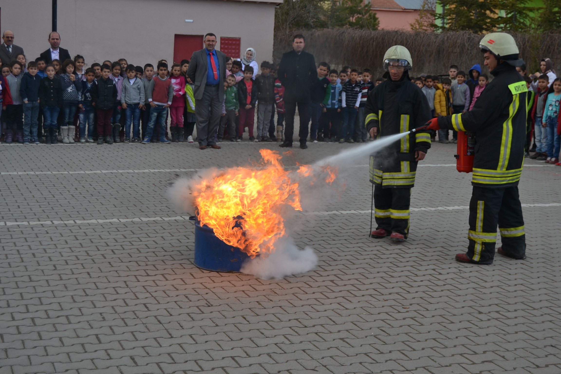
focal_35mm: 57
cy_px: 187
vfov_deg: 23.8
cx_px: 280
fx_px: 888
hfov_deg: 35.1
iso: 100
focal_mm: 38
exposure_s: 1/160
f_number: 6.3
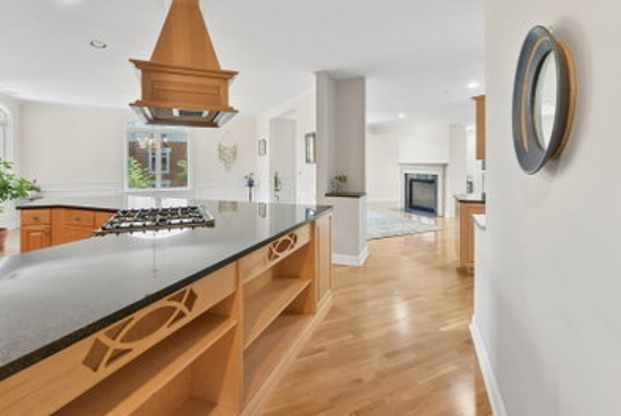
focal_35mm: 17
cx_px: 316
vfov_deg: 70.0
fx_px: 294
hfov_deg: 93.2
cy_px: 170
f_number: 9
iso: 640
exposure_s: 1/8
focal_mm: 14
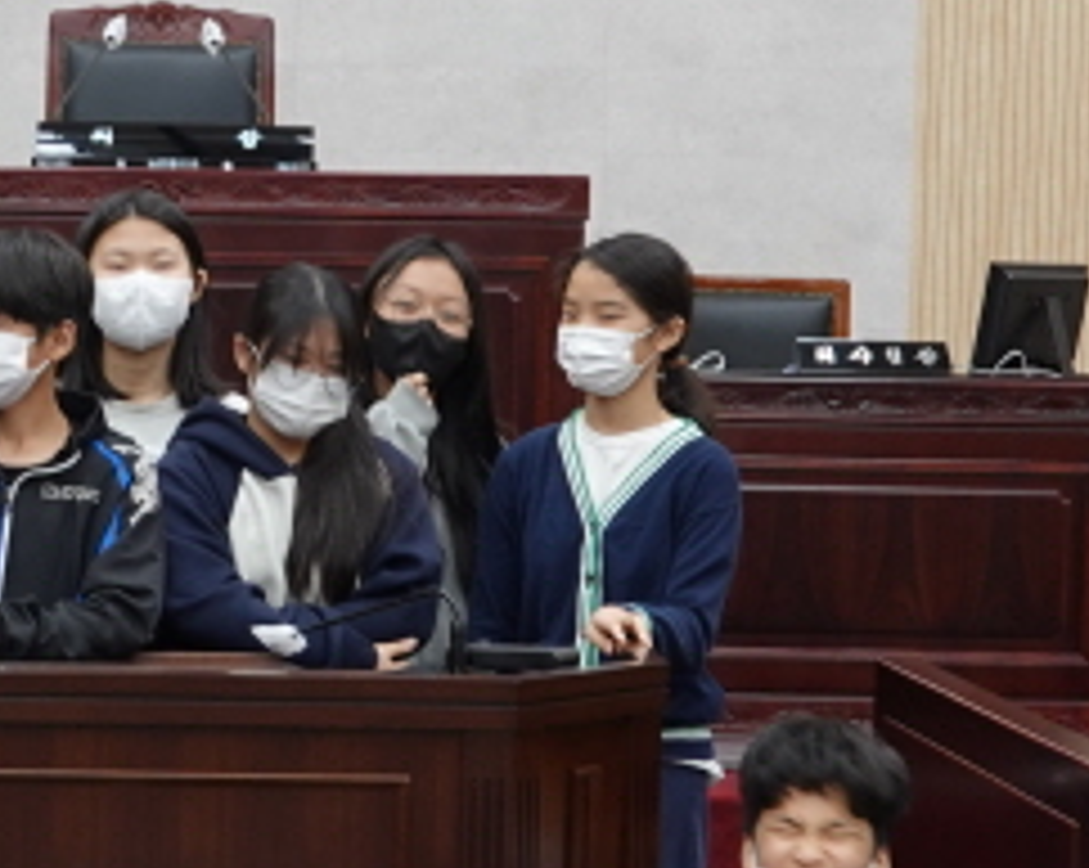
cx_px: 58
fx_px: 3251
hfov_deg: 18.6
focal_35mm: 101
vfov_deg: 15.2
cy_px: 495
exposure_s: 1/30
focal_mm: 9.63
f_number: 2.5
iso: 125
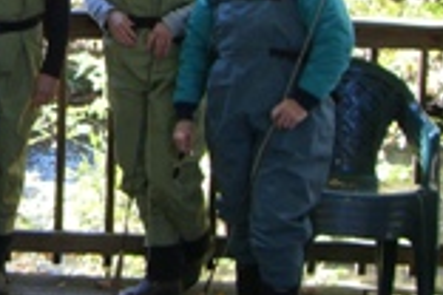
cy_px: 20
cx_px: 3
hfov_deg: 20.4
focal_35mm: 97
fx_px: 1194
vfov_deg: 13.9
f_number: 2.7
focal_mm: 6.2
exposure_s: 1/80
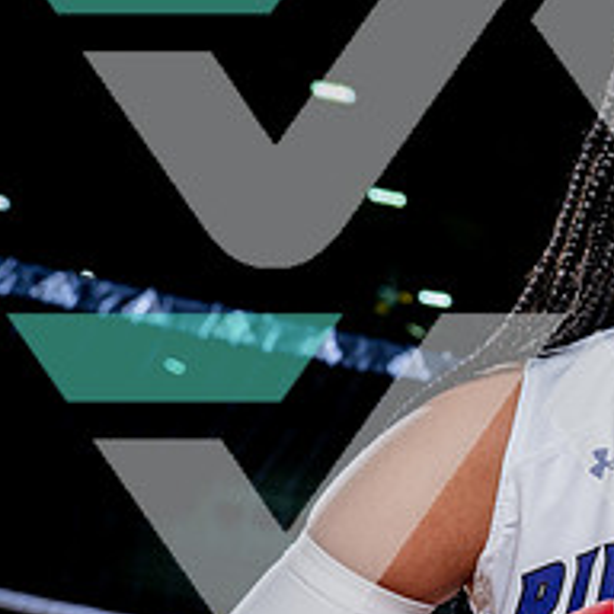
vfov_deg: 15.1
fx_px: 2308
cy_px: 484
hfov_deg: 14.5
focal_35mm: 115
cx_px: 822
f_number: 5.6
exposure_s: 1/250
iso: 250
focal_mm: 44
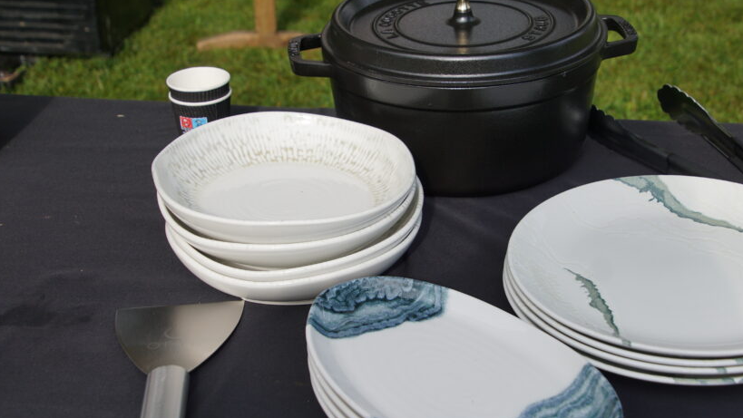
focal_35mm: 55
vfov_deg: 21.8
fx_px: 1084
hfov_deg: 37.8
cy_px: 196
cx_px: 412
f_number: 5.6
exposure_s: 1/250
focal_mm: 28
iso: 100
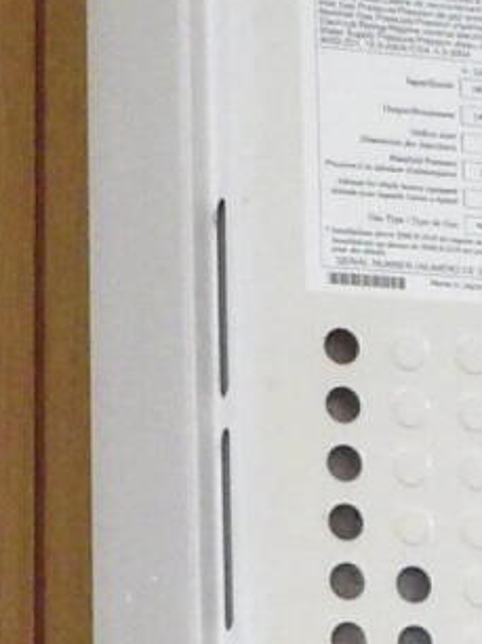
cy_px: 711
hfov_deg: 6.8
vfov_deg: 9.1
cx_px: 621
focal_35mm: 216
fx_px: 4016
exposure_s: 1/17
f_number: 3.6
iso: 739
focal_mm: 5.9
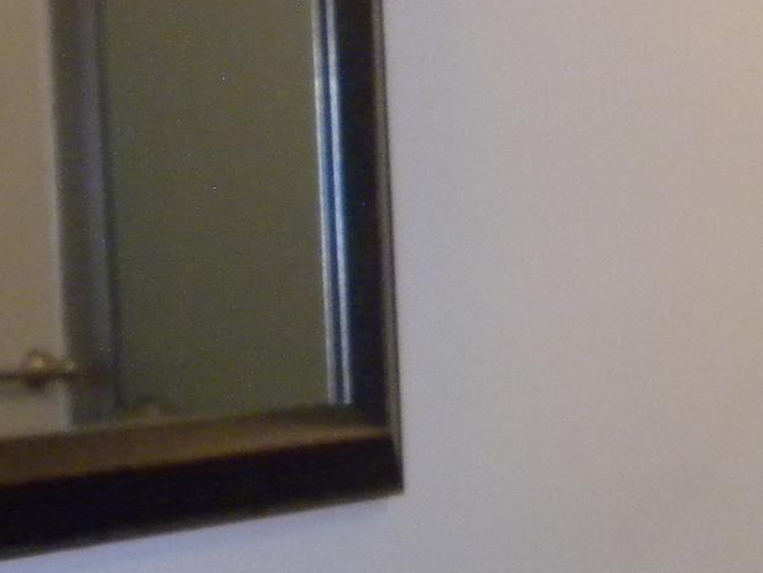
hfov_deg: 14.9
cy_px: 563
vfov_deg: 11.9
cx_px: 1127
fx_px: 2711
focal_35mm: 123
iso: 400
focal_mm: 6.6
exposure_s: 1/38.1
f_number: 3.5
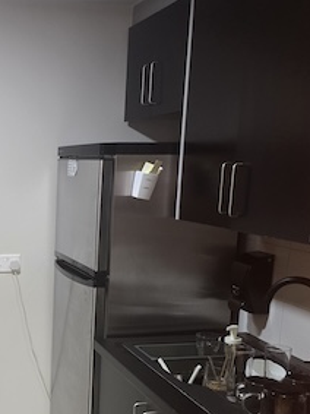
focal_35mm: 52
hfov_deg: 26.2
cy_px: 301
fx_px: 621
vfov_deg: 36.1
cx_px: -15
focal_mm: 6.3
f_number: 1.7
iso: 640
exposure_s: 1/100
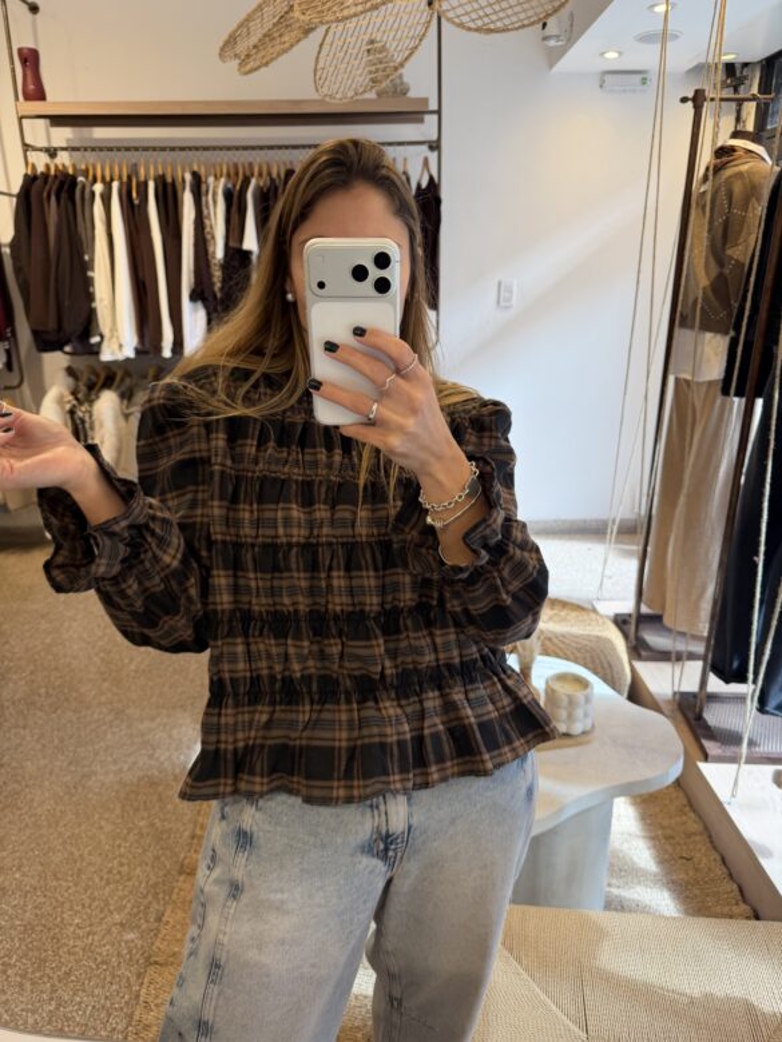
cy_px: 521
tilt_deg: -17.9
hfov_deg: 56.8
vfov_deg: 71.6
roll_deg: +1.1
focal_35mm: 24
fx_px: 723
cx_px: 391
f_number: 1.78
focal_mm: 6.76
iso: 80
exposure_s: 1/100
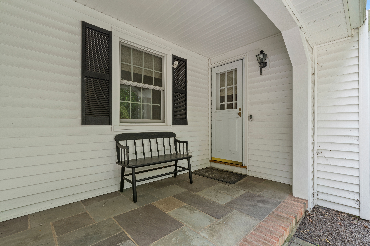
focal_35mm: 16
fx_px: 164
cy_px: 123
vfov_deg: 73.7
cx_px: 185
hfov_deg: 96.7
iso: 160
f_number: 9
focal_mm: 16
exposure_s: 1/4
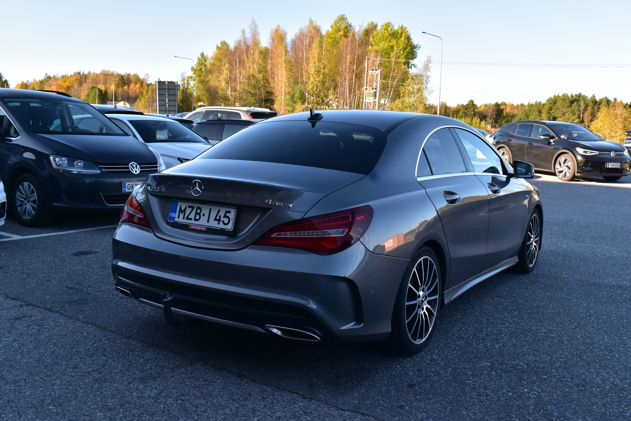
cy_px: 210
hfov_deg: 53.1
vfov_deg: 36.9
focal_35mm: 36
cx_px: 316
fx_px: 631
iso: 400
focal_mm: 24
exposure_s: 1/250
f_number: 9.5
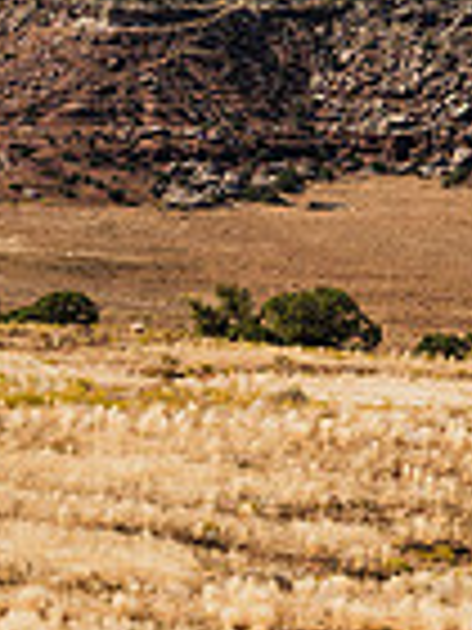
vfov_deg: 7.5
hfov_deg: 5.5
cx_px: 1133
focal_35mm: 263
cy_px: 187
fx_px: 4781
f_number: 7.1
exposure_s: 1/640
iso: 160
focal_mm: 66
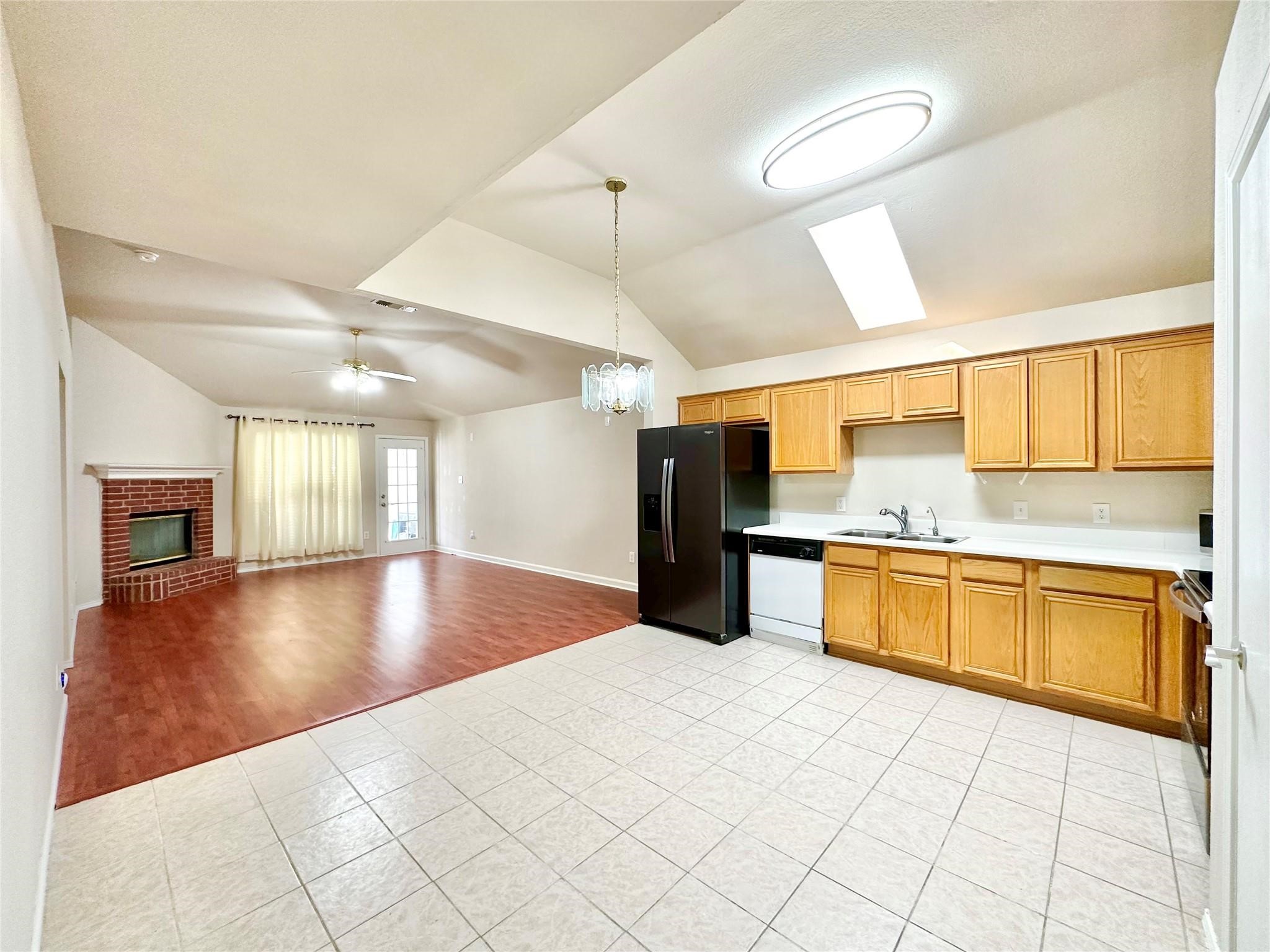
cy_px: 476
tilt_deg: +0.0
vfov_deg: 85.7
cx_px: 635
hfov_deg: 102.1
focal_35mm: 14
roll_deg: +0.4
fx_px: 514
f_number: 2.2
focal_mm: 2.22
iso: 200
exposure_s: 1/60
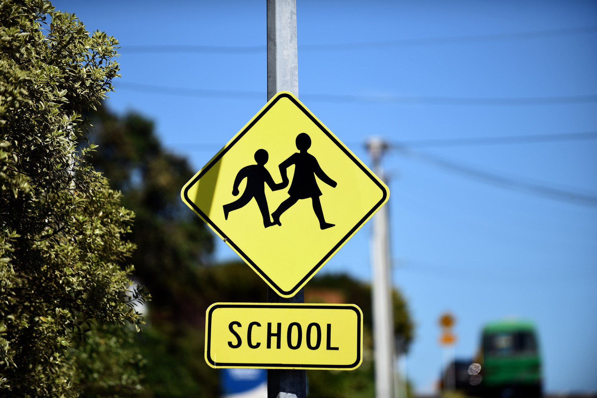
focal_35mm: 200
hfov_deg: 10.3
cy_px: 199
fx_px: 3316
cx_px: 298
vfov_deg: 6.9
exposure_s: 1/1000
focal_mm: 200
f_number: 3.2
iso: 64
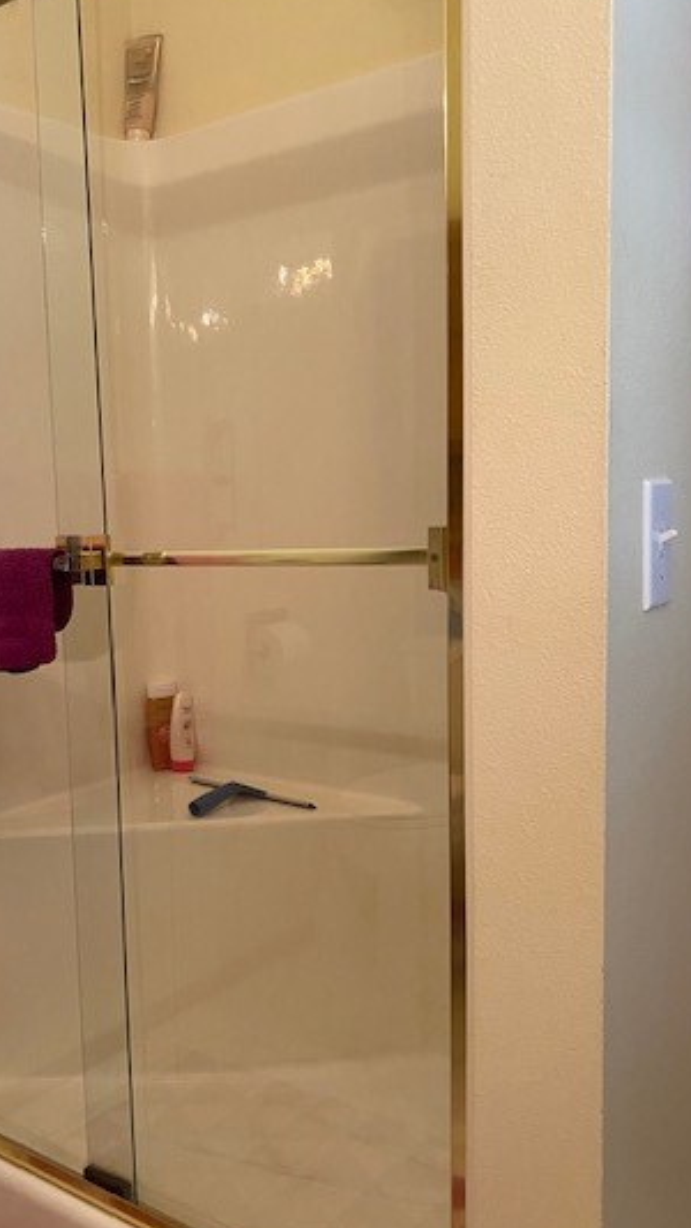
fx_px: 1107
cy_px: 629
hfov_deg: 34.2
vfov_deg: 58.0
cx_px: 207
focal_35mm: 34
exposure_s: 1/60
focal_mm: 4.25
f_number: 1.8
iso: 200
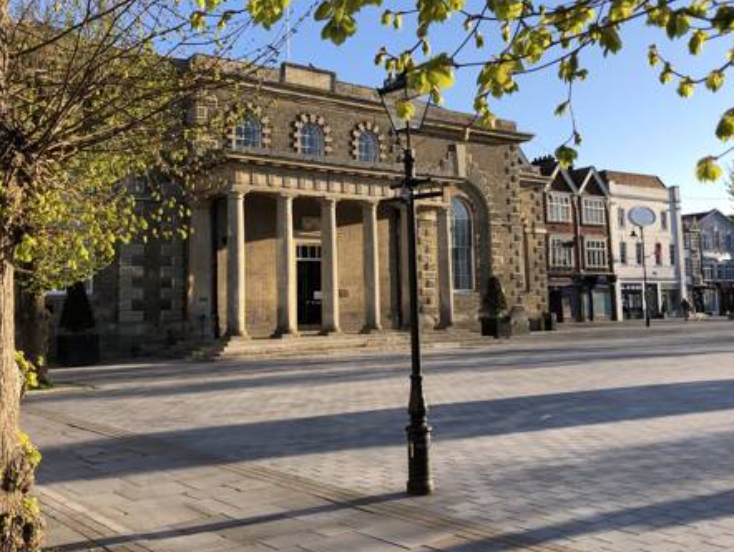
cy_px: 216
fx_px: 806
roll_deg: +1.6
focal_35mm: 38
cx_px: 380
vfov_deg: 37.6
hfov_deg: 48.9
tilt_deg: +8.0
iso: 20
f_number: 1.8
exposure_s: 1/771
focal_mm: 3.99
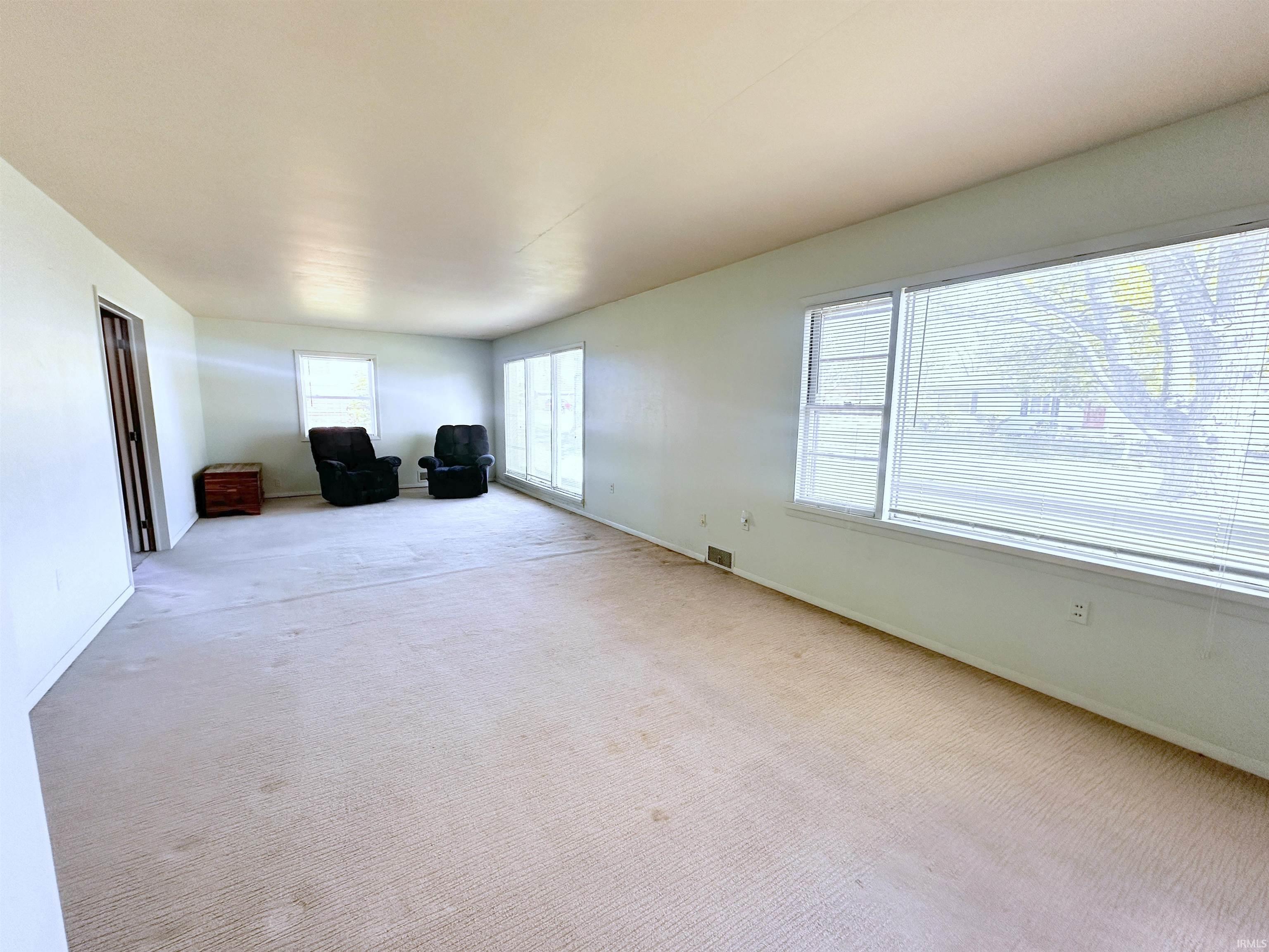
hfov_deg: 102.1
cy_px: 476
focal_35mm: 14
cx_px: 634
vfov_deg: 85.7
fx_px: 513
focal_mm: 2.22
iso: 125
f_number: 2.2
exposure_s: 1/99
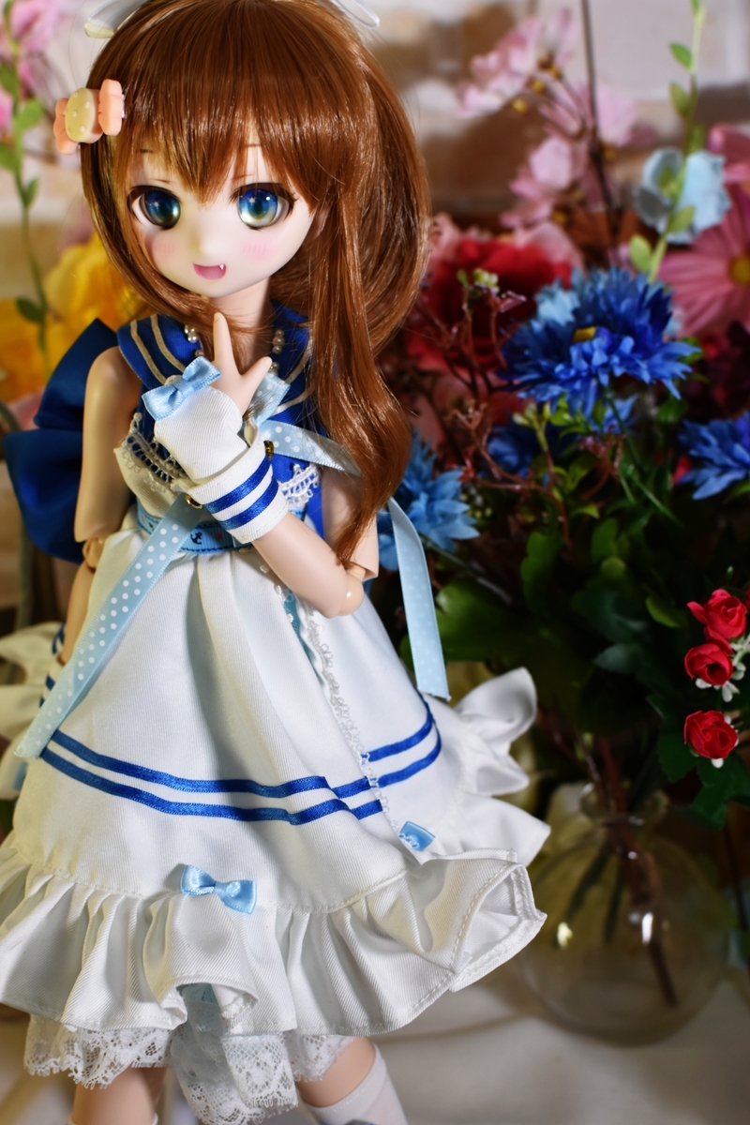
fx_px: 1640
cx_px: 375
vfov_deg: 37.9
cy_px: 562
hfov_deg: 25.8
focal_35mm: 52
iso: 400
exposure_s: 1/60
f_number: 4
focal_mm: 35
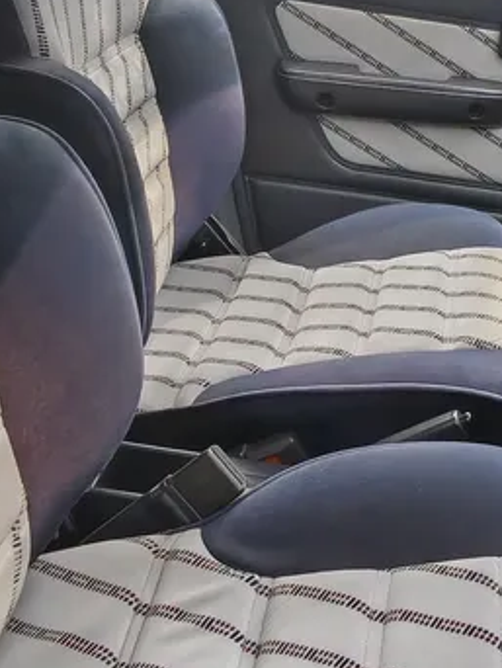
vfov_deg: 30.1
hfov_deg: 23.0
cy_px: 149
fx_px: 1217
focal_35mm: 63
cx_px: 408
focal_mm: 1.96
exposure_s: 1/310
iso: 50
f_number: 2.2
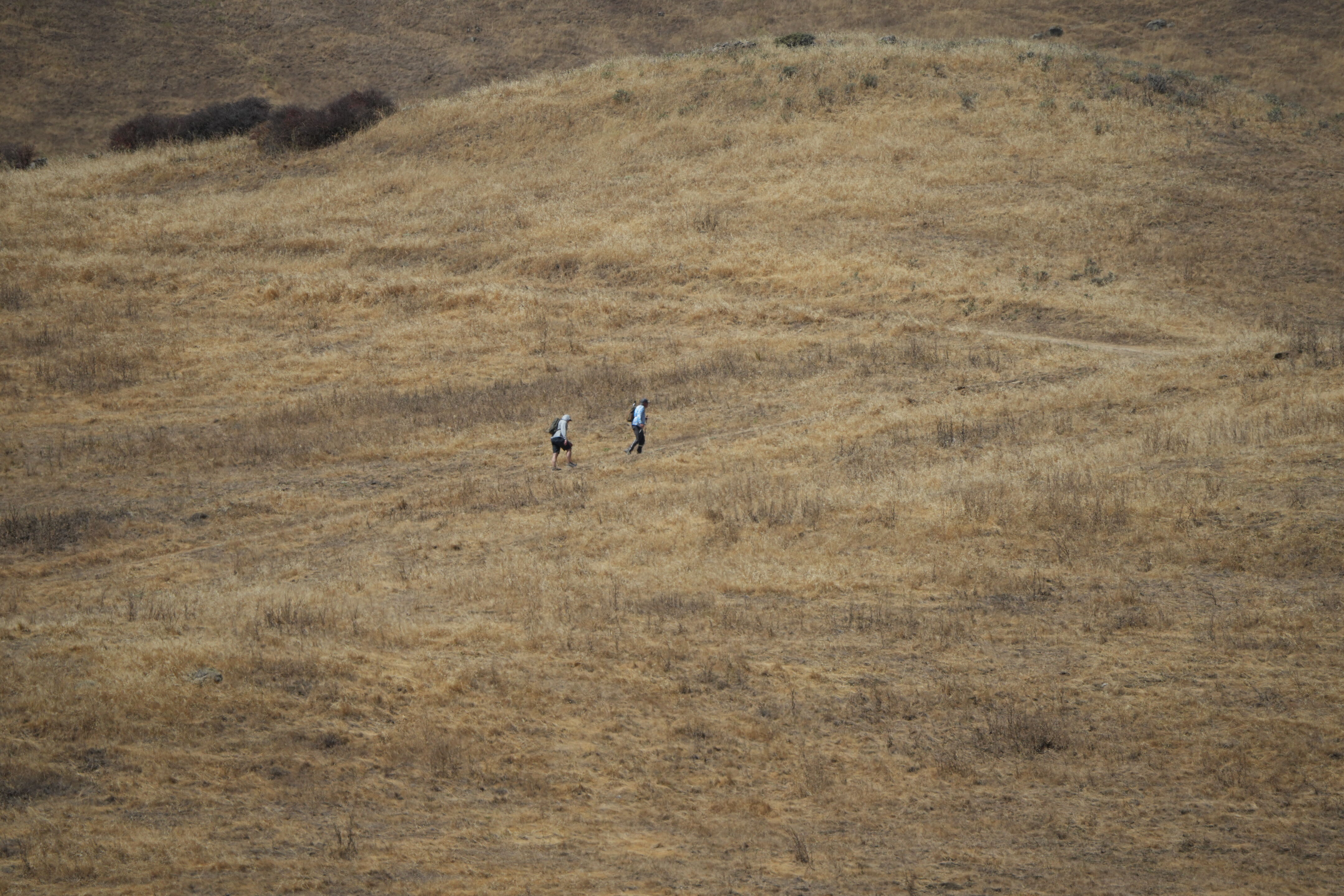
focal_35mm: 400
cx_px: 672
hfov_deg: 5.2
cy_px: 448
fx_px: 14932
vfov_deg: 3.4
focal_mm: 400
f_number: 6.3
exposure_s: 1/2500
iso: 400
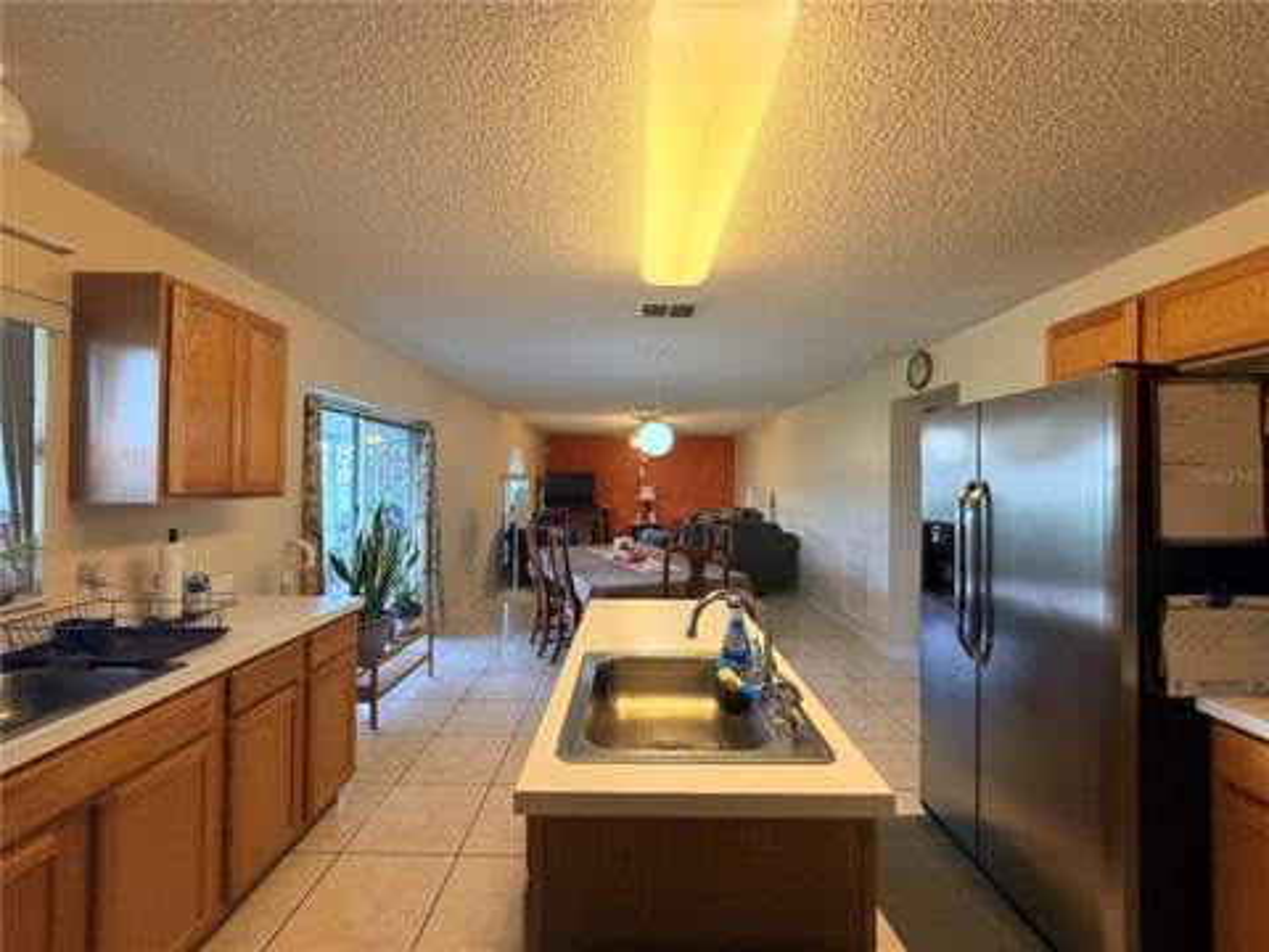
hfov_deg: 102.1
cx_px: 634
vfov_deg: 85.7
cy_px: 476
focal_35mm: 14
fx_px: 513
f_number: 2.2
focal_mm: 2.22
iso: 250
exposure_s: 1/60
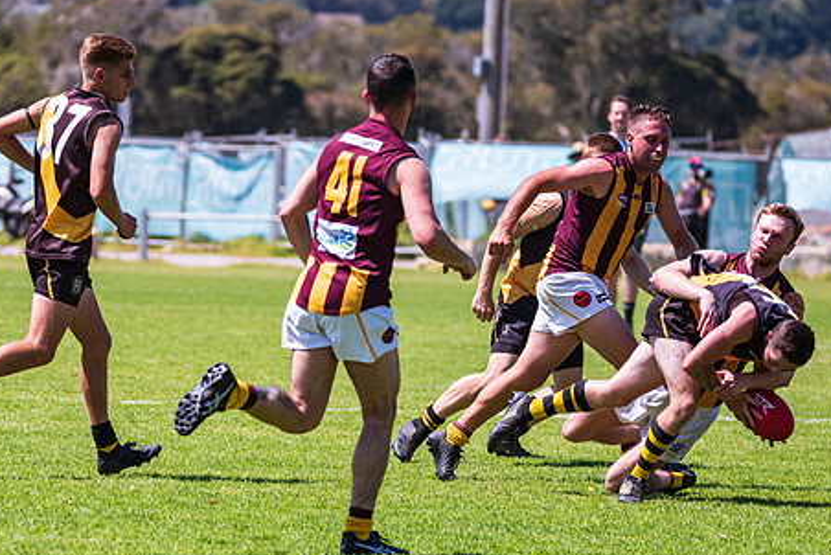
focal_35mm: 427
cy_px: 468
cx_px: 269
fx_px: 9863
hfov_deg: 4.8
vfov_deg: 3.2
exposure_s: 1/2500
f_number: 6.3
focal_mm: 250
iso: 800
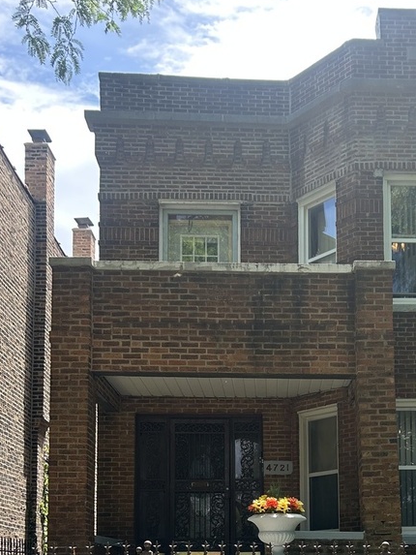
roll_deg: +1.0
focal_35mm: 49
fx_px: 785
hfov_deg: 29.0
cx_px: 336
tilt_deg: +5.2
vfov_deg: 36.3
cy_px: 509
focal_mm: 5.7
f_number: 1.5
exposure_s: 1/1009
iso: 50
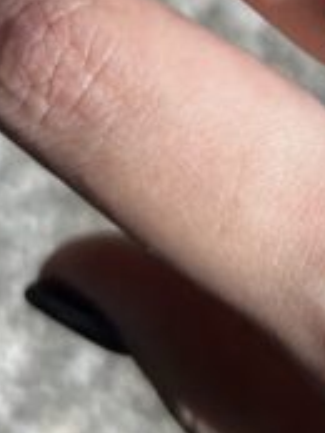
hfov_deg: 12.0
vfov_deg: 16.0
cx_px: 430
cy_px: -15
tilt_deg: -73.1
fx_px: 1500
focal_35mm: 120
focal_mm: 5.7
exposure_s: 1/2045
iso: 50
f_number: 1.5
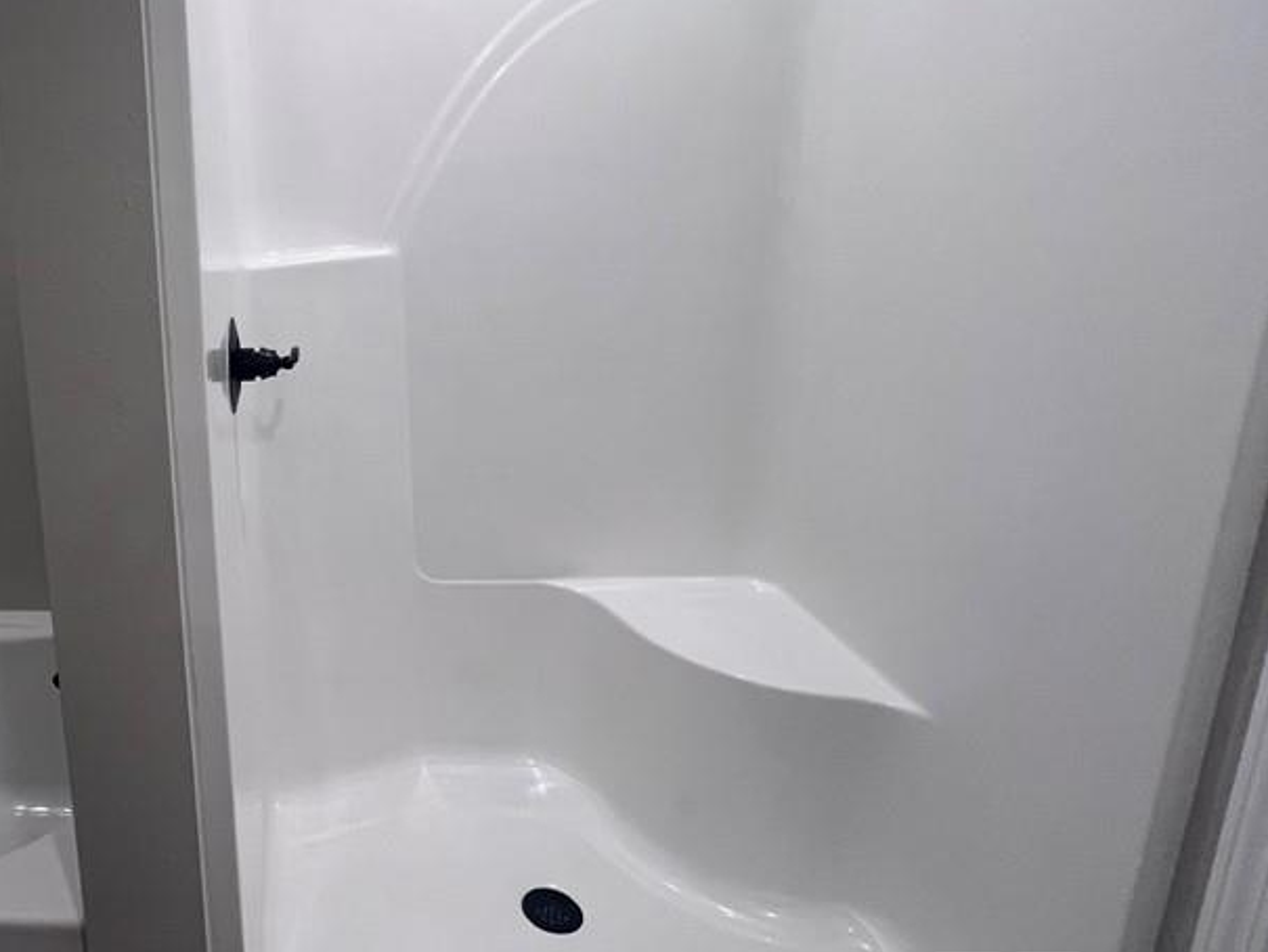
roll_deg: +3.3
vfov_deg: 60.6
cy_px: 382
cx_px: 212
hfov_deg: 67.4
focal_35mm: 22
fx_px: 806
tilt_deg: -13.1
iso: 160
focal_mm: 1.57
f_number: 1.8
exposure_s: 1/120
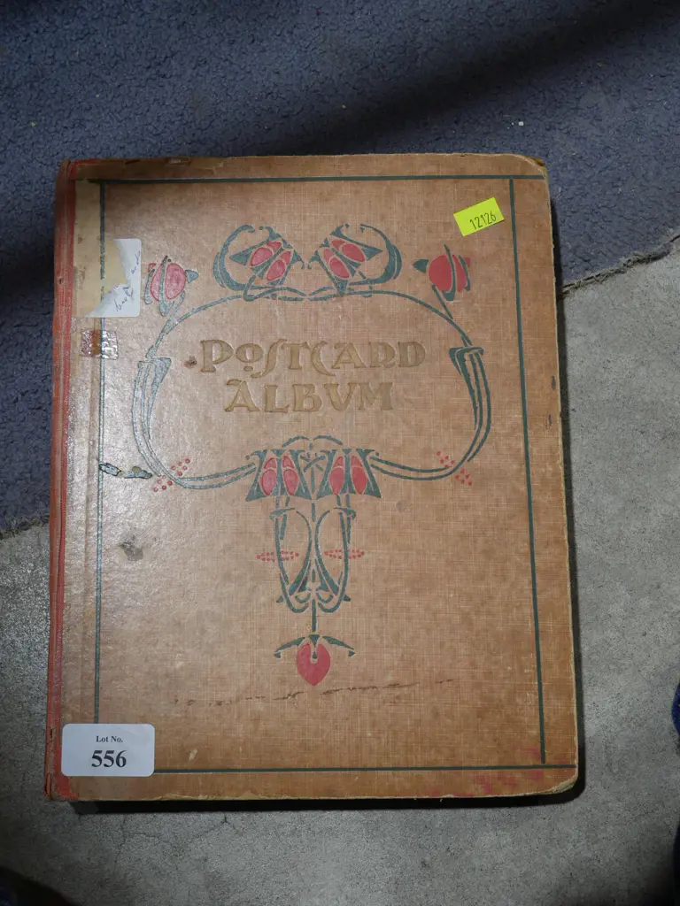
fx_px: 1205
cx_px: 340
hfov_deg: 31.5
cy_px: 453
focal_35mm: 46
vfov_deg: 41.2
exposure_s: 1/60
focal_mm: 23
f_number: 5.1
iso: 250
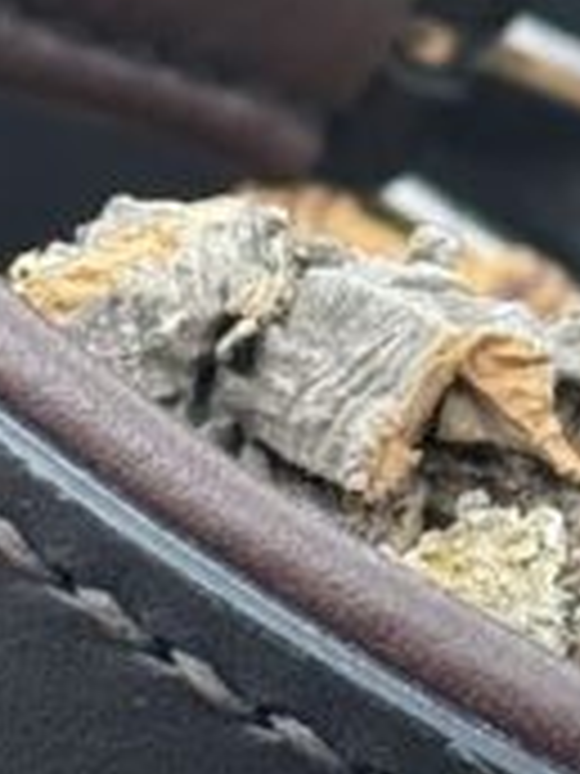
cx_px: 333
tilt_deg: -21.7
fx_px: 6389
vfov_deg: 6.9
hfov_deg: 5.2
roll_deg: +4.3
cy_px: 639
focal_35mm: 286
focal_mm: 6.76
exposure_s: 1/114
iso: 100
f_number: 1.78
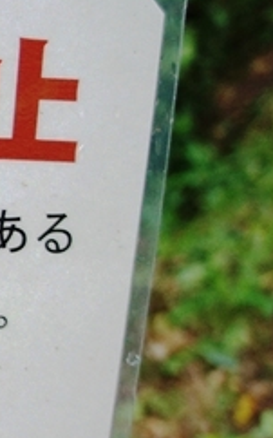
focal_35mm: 91
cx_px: -334
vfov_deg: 22.8
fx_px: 1085
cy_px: 262
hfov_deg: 12.1
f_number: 4
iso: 1250
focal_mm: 18
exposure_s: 1/160
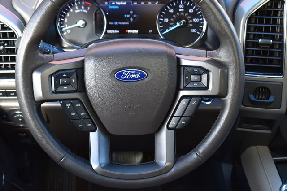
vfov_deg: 23.8
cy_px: 96
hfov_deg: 35.1
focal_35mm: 57
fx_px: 454
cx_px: 144
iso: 400
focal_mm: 38
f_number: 7.1
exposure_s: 1/25
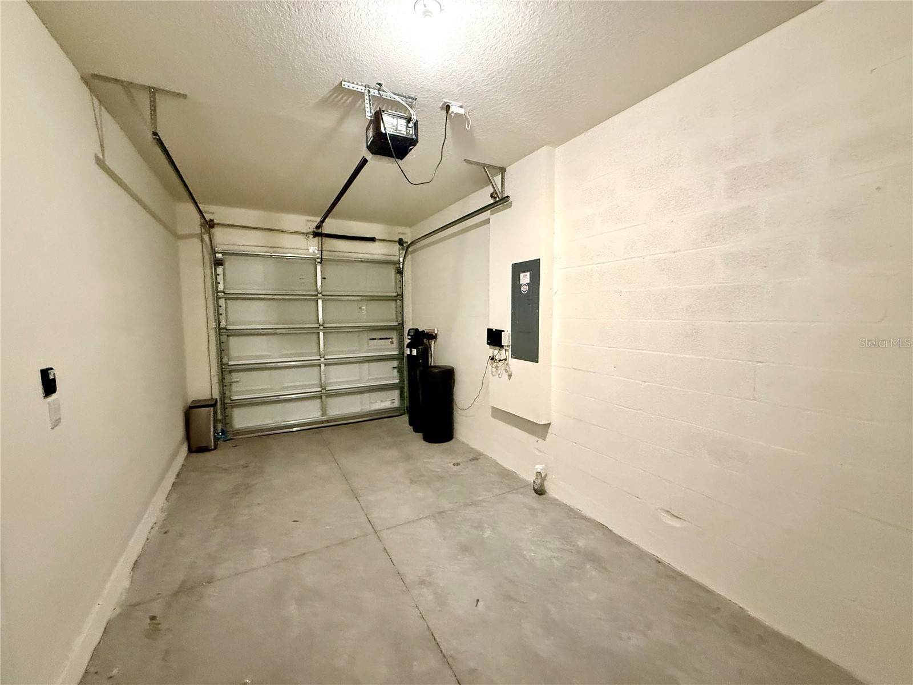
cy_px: 342
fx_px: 369
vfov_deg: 85.7
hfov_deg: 102.1
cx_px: 456
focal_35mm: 14
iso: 1000
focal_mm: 2.22
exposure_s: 1/40
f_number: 2.2
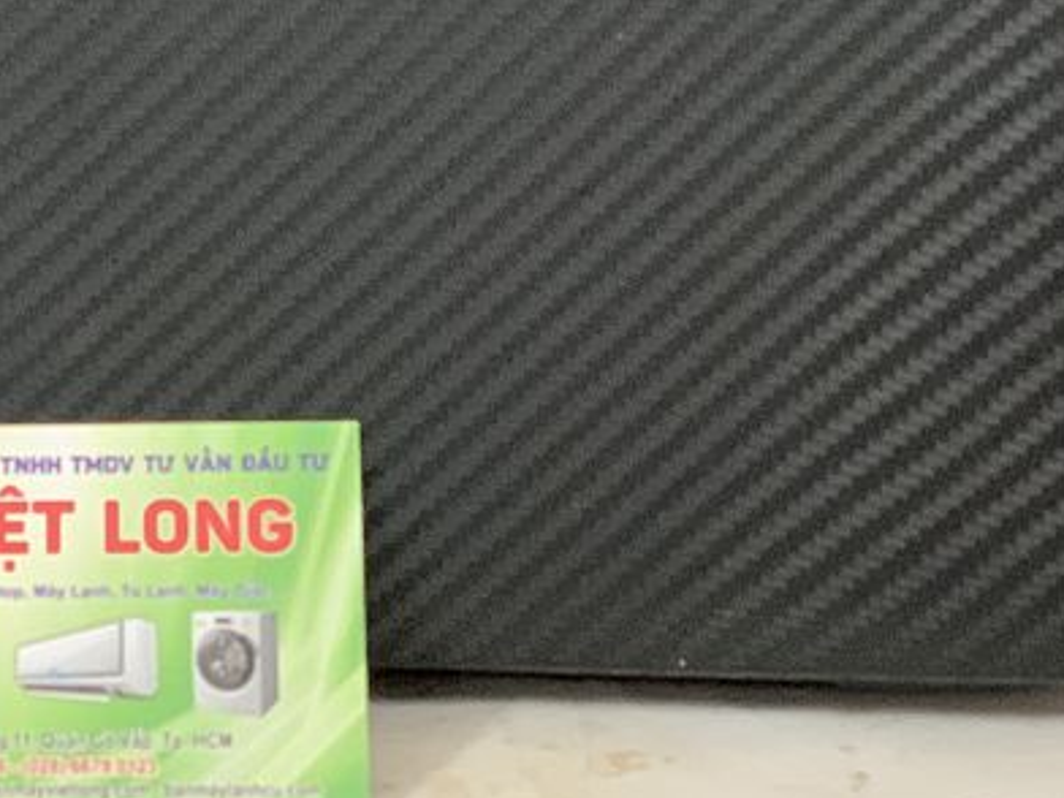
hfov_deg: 14.3
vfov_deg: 10.7
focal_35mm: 136
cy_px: -228
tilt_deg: -12.6
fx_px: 4180
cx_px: -30
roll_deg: +1.6
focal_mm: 6
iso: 400
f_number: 2.4
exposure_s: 1/33
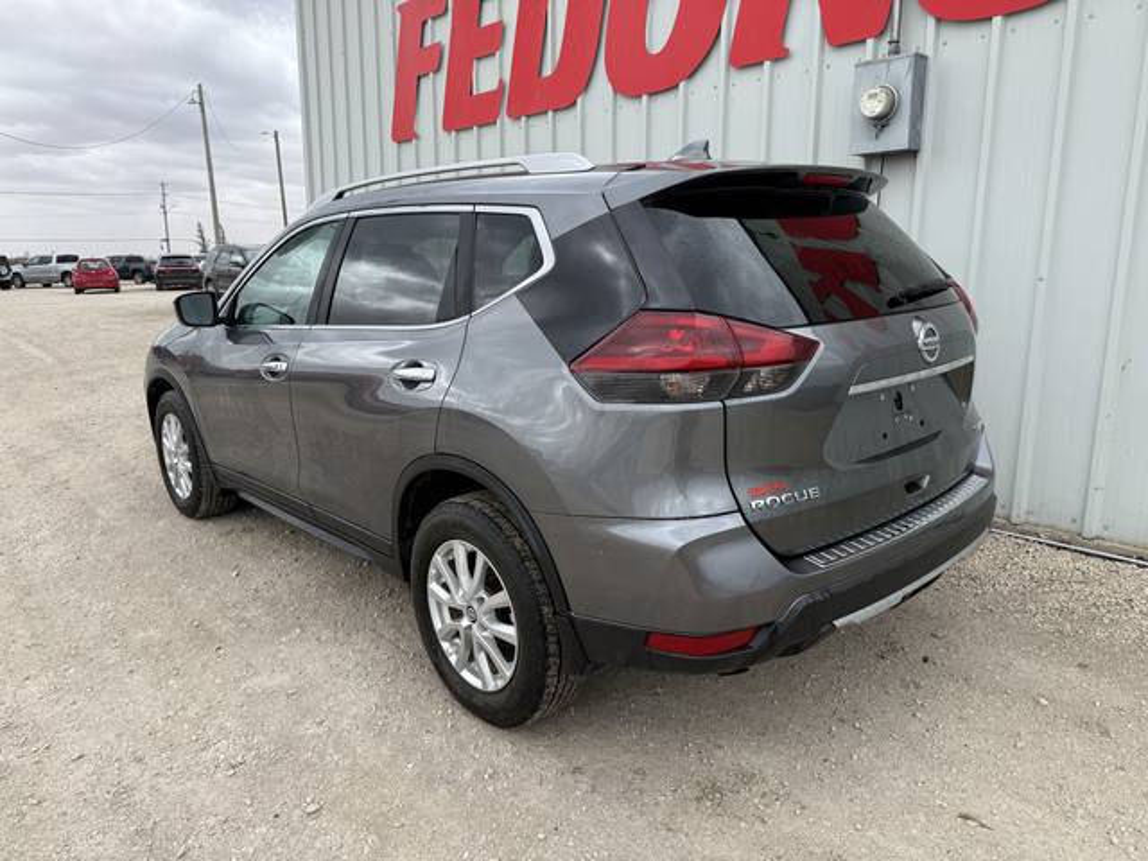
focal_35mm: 24
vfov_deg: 56.8
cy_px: 430
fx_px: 796
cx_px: 574
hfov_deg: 71.6
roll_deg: -0.3
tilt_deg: -12.2
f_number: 1.78
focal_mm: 6.76
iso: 80
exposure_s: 1/1464
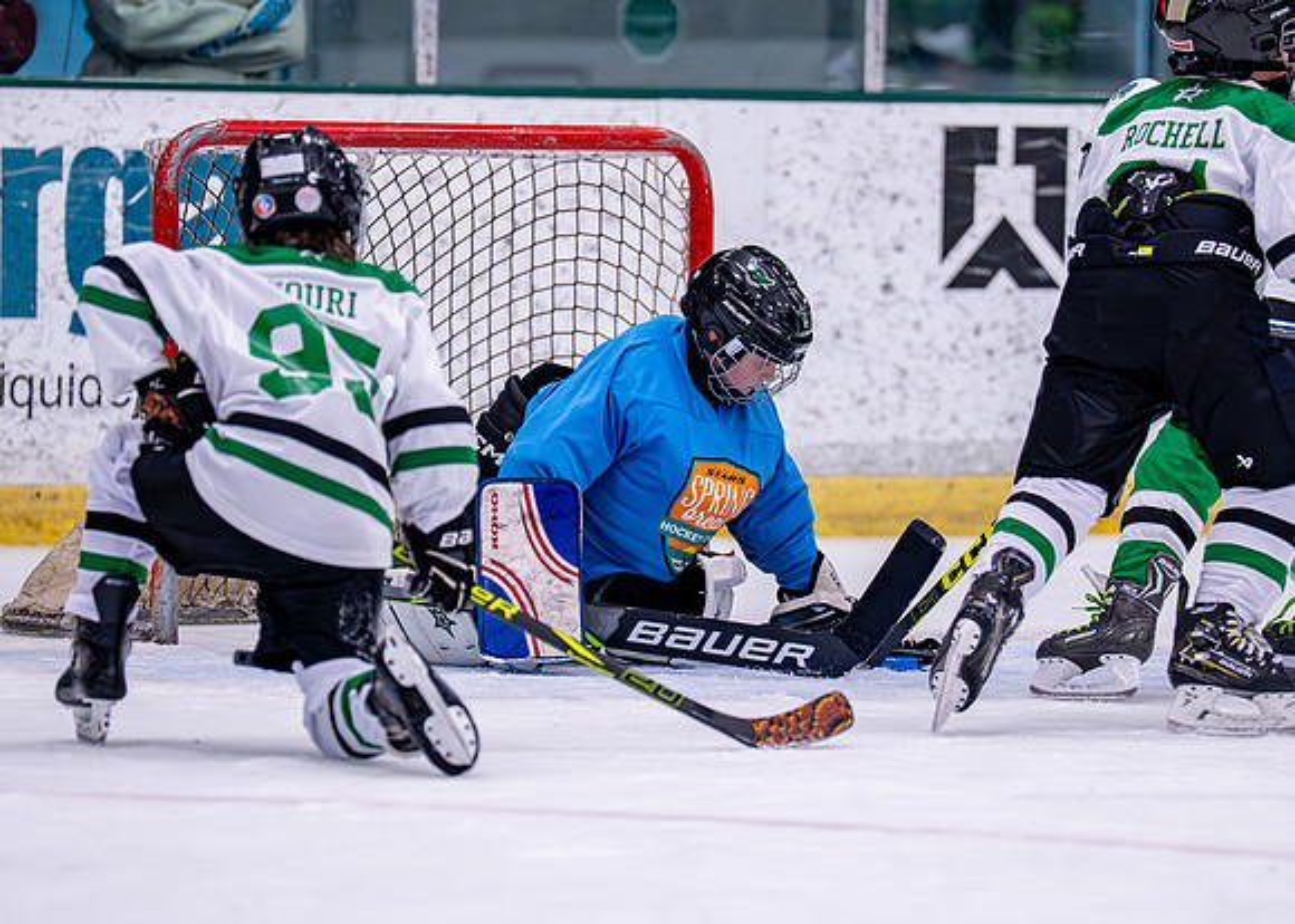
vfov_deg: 4.3
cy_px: 459
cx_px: 702
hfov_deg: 6.0
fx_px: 12323
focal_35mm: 335
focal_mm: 200
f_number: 2.8
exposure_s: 1/1250
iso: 2500
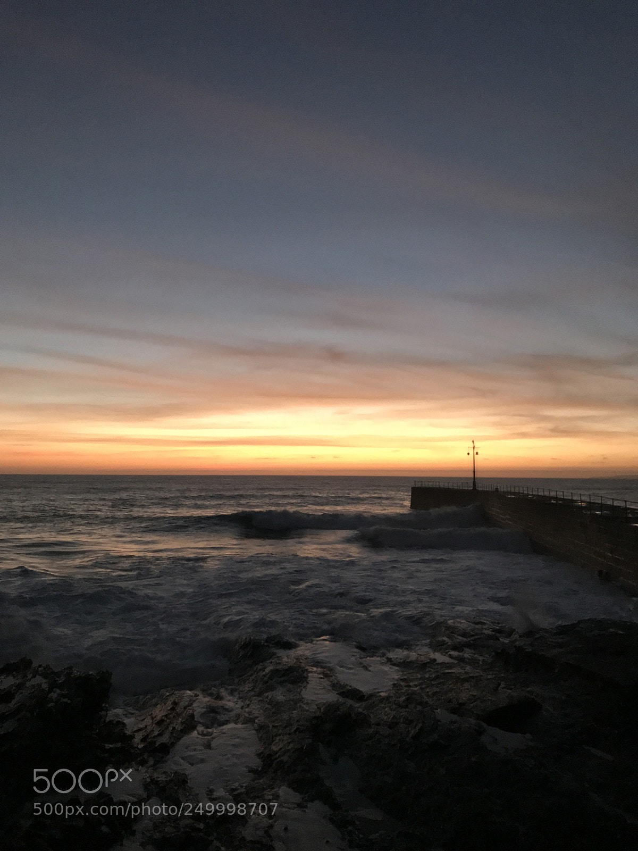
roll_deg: -0.8
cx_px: 319
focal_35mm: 28
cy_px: 426
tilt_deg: +5.5
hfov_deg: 49.7
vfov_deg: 63.4
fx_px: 688
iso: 200
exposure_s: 1/17
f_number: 1.8
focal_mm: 3.99
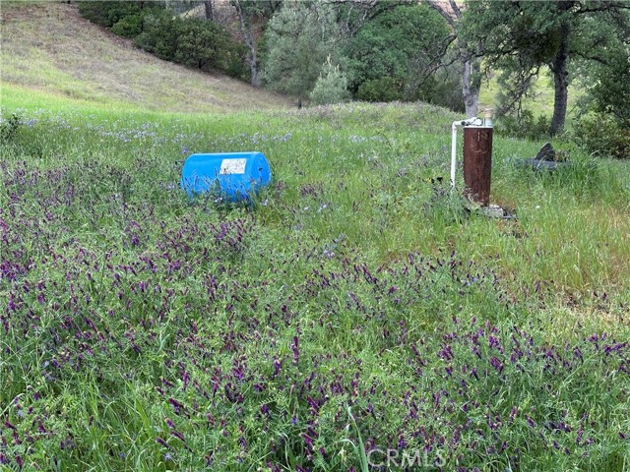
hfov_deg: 39.7
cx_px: 315
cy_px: 236
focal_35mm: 48
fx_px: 874
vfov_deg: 30.3
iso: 64
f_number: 1.78
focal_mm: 6.86
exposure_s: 1/321
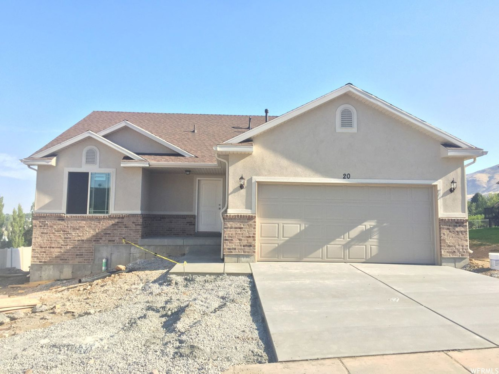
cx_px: 250
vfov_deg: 48.2
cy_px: 187
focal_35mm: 29
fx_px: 418
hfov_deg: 61.7
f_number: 2.2
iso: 32
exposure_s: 1/824
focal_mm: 4.15
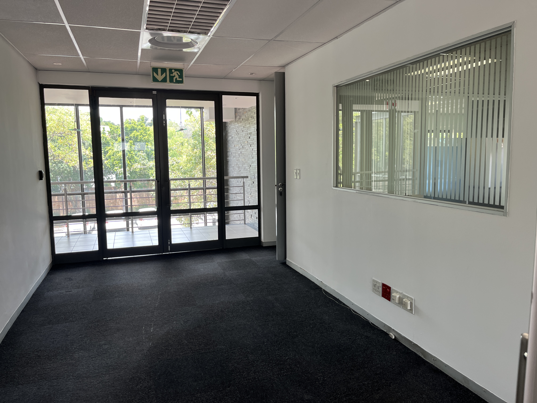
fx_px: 403
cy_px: 202
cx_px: 268
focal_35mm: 26
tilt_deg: -6.9
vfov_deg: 53.1
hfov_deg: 67.3
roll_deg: +1.6
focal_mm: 5.1
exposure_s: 1/100
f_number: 1.6
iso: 50
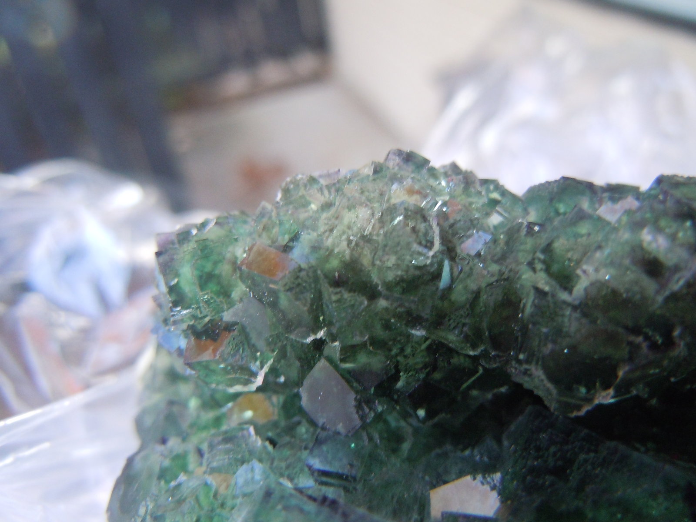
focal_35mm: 30
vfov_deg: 46.8
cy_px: 261
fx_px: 603
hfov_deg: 60.0
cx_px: 348
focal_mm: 5.4
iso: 400
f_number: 3.5
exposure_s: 1/25
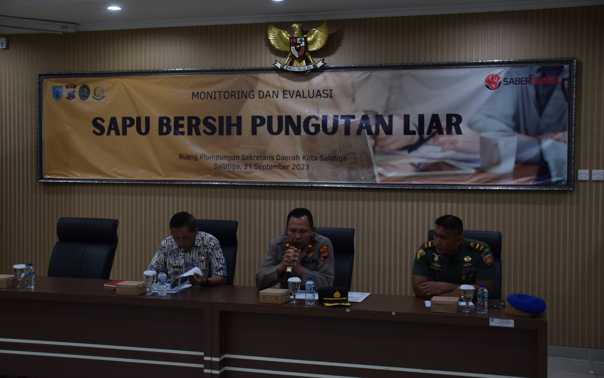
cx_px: 302
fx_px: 733
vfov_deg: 28.9
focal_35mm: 45
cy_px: 186
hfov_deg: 44.8
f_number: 4
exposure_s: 1/60
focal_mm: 29
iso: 800
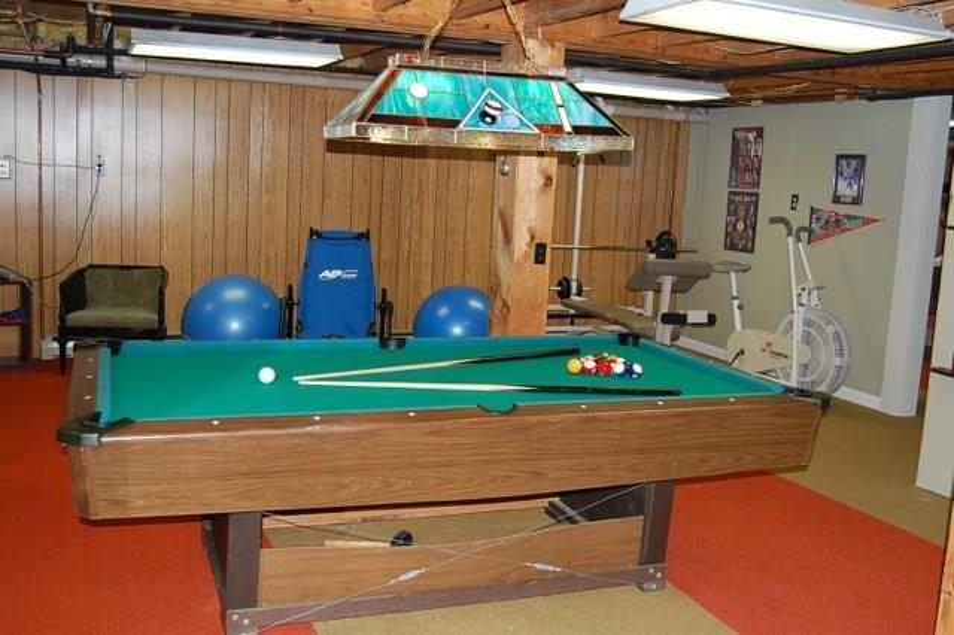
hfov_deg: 53.2
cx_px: 477
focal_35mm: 36
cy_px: 318
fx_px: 953
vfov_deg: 36.8
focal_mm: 24
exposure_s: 1/60
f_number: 4
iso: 400
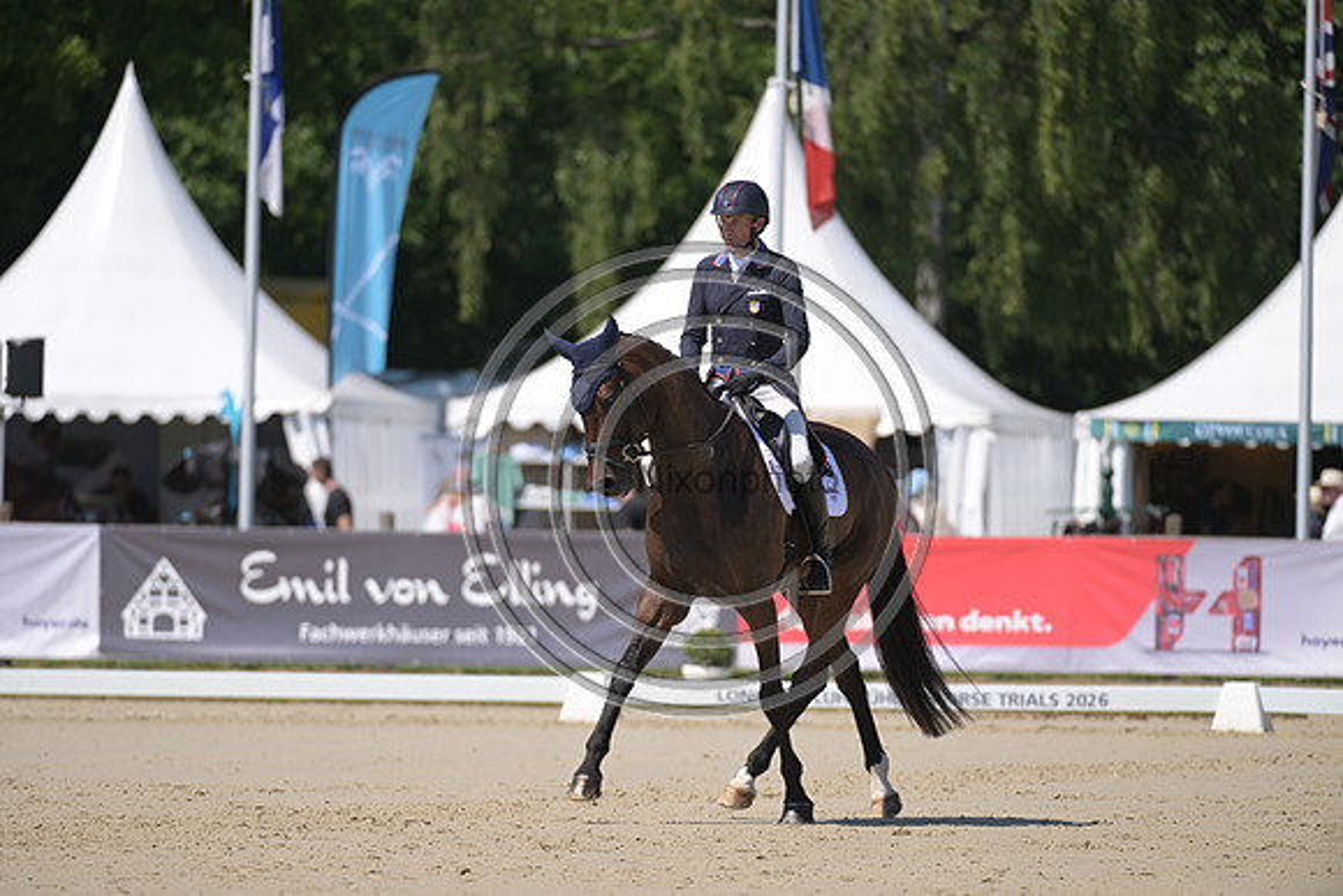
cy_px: 448
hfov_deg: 5.4
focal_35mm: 380
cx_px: 672
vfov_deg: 3.6
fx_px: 14179
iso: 200
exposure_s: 1/1250
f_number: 5
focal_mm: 380
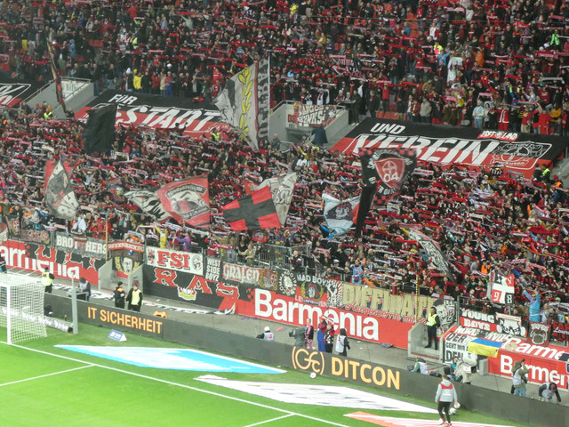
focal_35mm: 115
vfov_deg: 12.9
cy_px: 214
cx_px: 284
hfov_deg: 17.1
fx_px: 1890
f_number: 5.1
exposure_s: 1/80
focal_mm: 20.6
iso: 1000
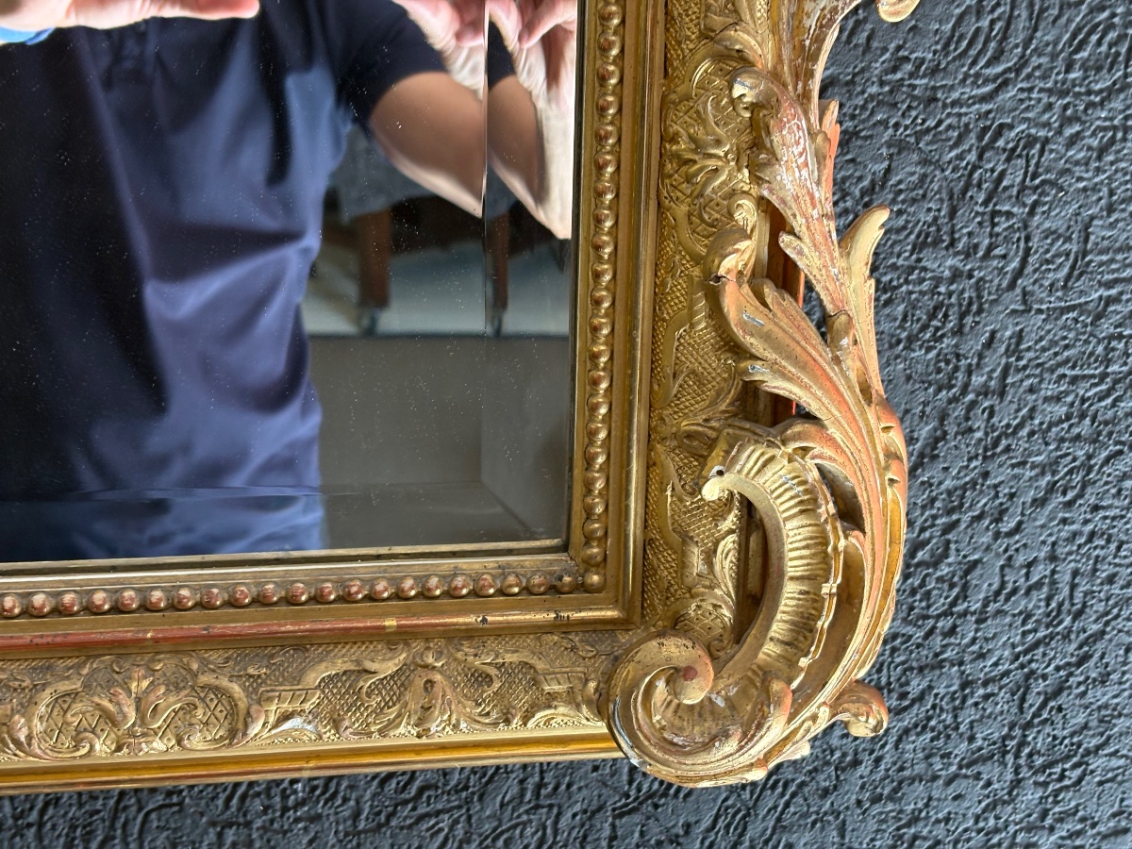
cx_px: 566
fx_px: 1700
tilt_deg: -15.2
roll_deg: +0.4
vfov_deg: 28.0
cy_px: 424
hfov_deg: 36.8
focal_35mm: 52
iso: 80
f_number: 1.6
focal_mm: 5.96
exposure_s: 1/50
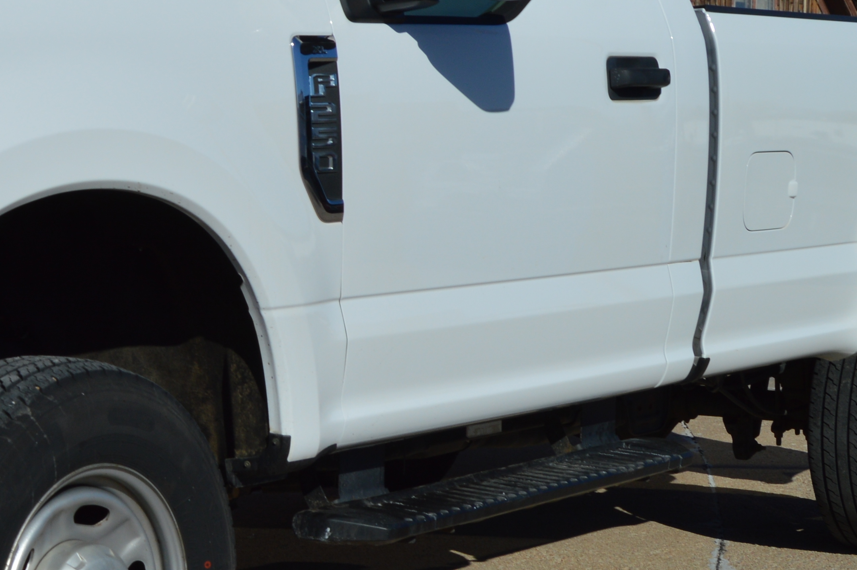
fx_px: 2293
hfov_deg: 20.7
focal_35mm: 96
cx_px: 86
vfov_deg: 14.1
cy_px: 391
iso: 100
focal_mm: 23
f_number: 9
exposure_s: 1/500
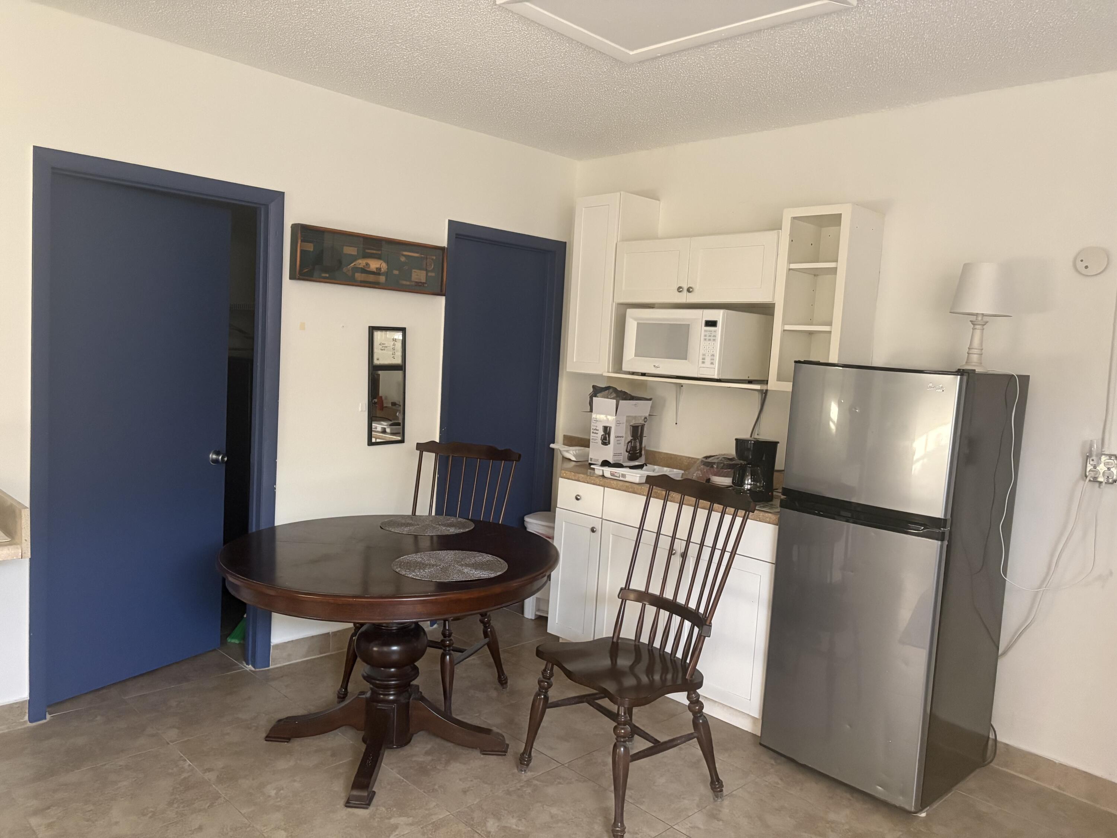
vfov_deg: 53.1
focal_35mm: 26
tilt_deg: -4.3
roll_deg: -2.8
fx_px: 839
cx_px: 558
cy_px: 419
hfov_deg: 67.3
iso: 500
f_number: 1.6
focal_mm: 5.96
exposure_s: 1/40
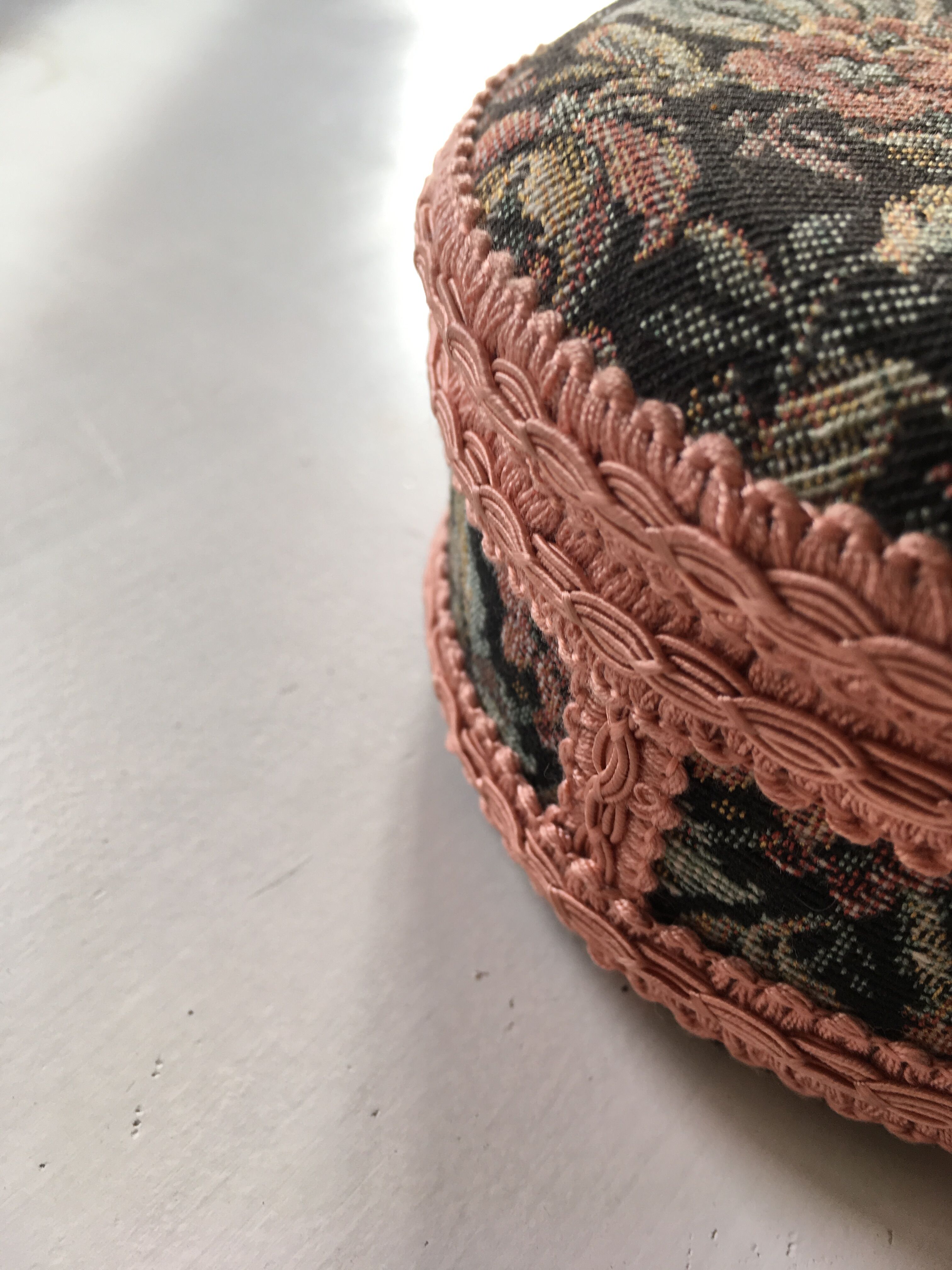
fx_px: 1063
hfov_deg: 48.2
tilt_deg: -45.4
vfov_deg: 61.7
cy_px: 635
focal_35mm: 29
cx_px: 476
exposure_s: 1/50
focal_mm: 4.15
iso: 32
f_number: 2.2
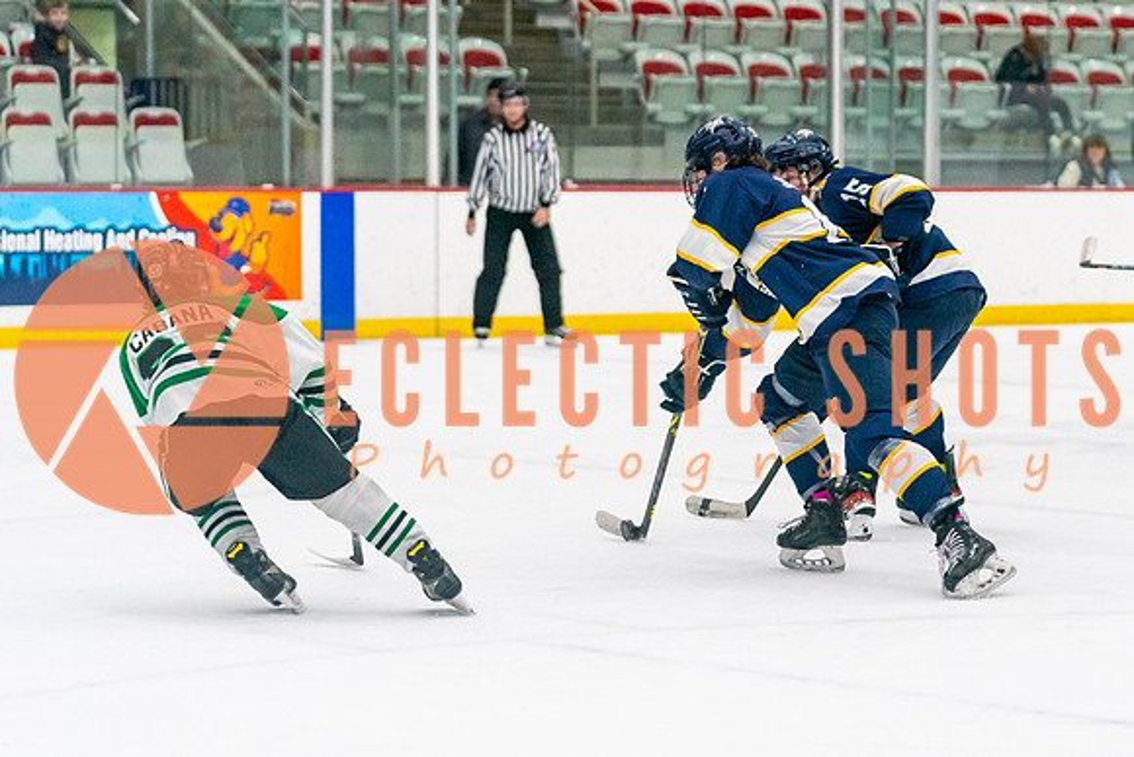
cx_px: 788
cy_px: 436
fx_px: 4532
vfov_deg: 9.5
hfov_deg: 14.2
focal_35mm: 144
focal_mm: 86
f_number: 2.8
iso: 4000
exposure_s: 1/1600
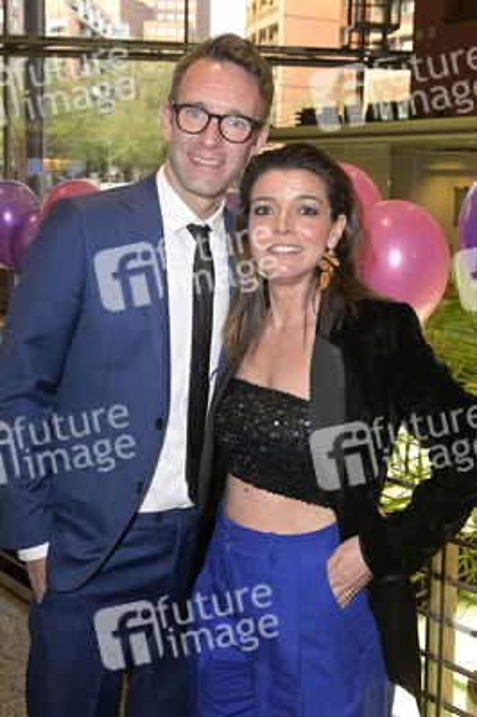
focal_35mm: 35
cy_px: 358
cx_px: 238
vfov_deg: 54.5
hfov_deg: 37.8
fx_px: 697
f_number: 6.3
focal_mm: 35
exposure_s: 1/100
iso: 2500
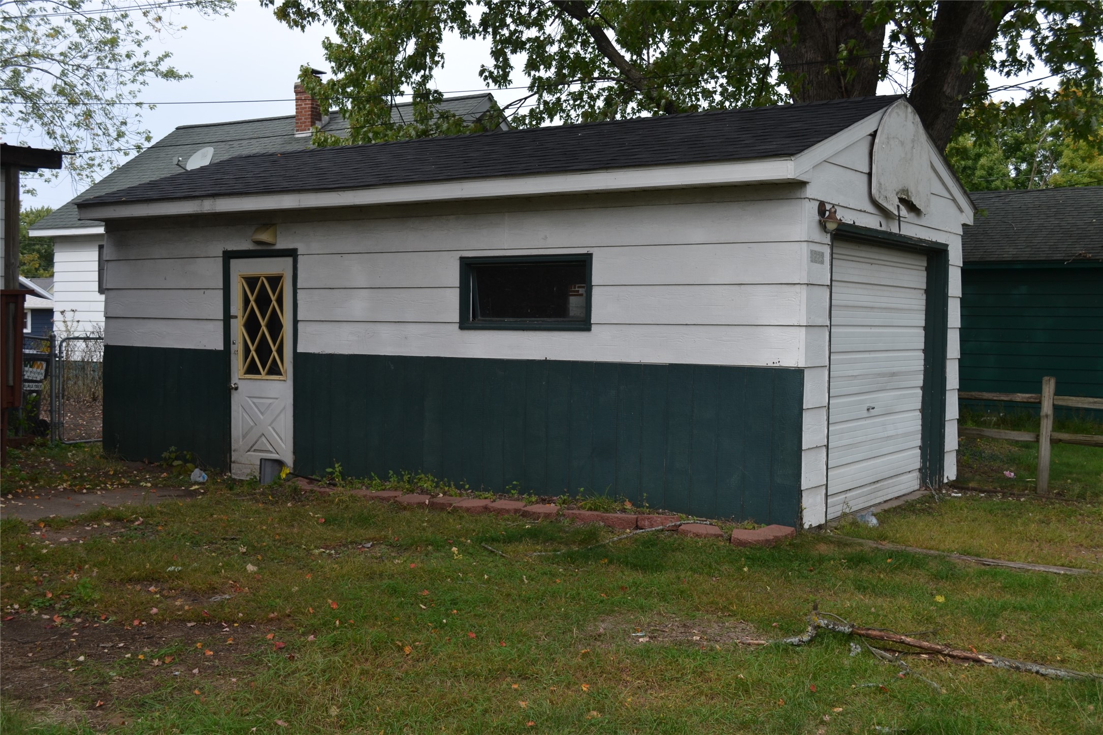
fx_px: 1195
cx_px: 552
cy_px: 368
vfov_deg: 34.2
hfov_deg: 49.6
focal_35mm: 39
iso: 100
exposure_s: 1/125
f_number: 5.6
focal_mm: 26
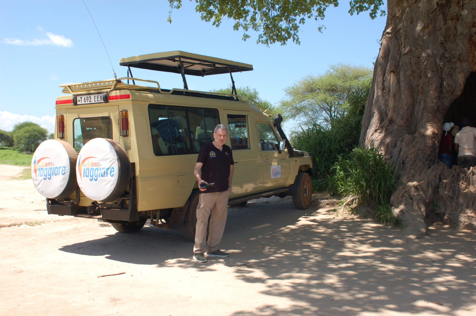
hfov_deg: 53.2
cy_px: 158
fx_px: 476
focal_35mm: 36
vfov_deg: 36.8
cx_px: 238
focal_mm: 24
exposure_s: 1/250
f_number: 8
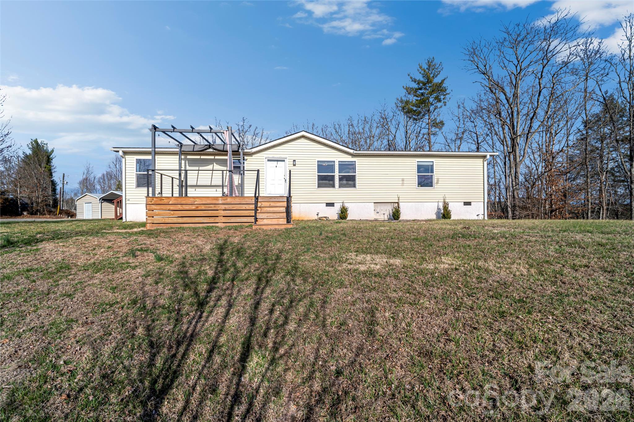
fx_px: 282
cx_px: 317
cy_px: 211
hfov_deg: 96.8
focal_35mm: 16
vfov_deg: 73.7
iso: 125
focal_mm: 16
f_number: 13
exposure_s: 1/1600
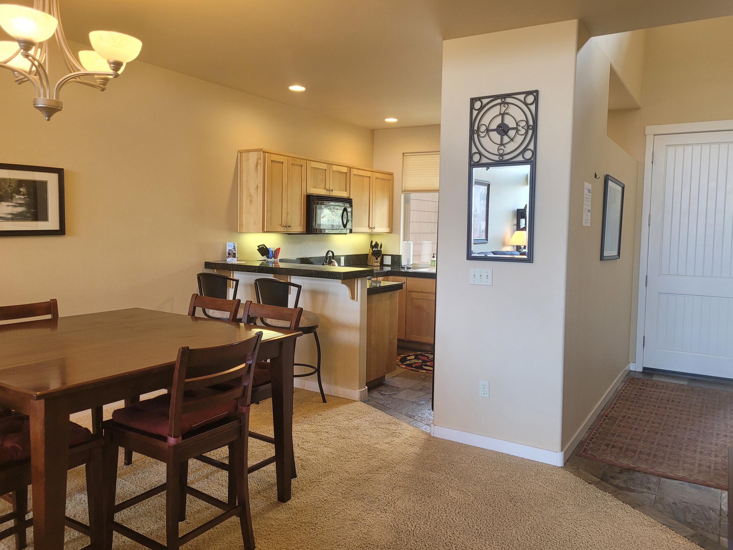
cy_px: 267
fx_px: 572
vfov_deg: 51.4
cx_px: 370
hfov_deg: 65.3
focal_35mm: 27
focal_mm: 5.4
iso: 160
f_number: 1.8
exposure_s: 1/119
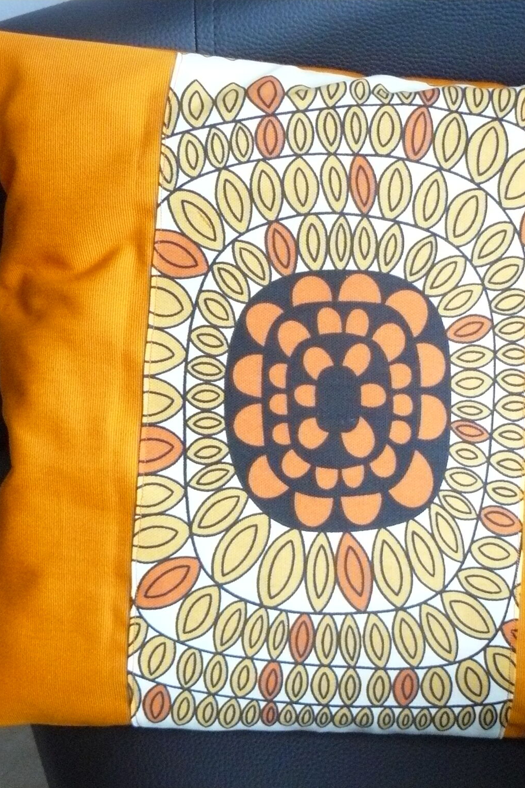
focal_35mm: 50
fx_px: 1094
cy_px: 394
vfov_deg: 39.6
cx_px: 301
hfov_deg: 27.0
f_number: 2.8
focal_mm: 6
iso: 400
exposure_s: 1/15
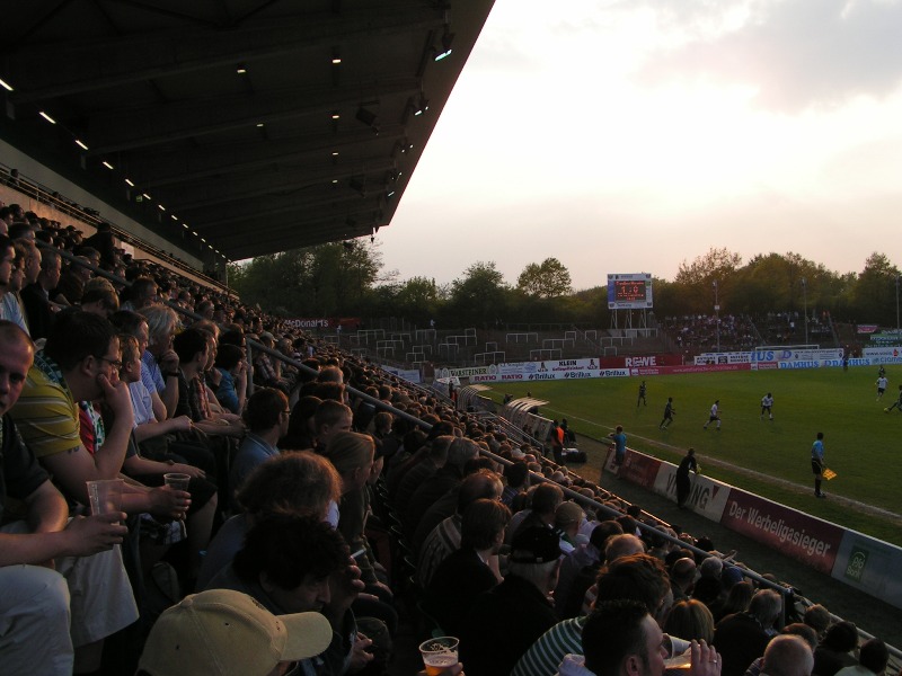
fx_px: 990
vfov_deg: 37.7
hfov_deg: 49.0
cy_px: 338
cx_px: 451
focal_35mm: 38
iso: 50
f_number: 5.6
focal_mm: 5.8
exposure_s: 1/160
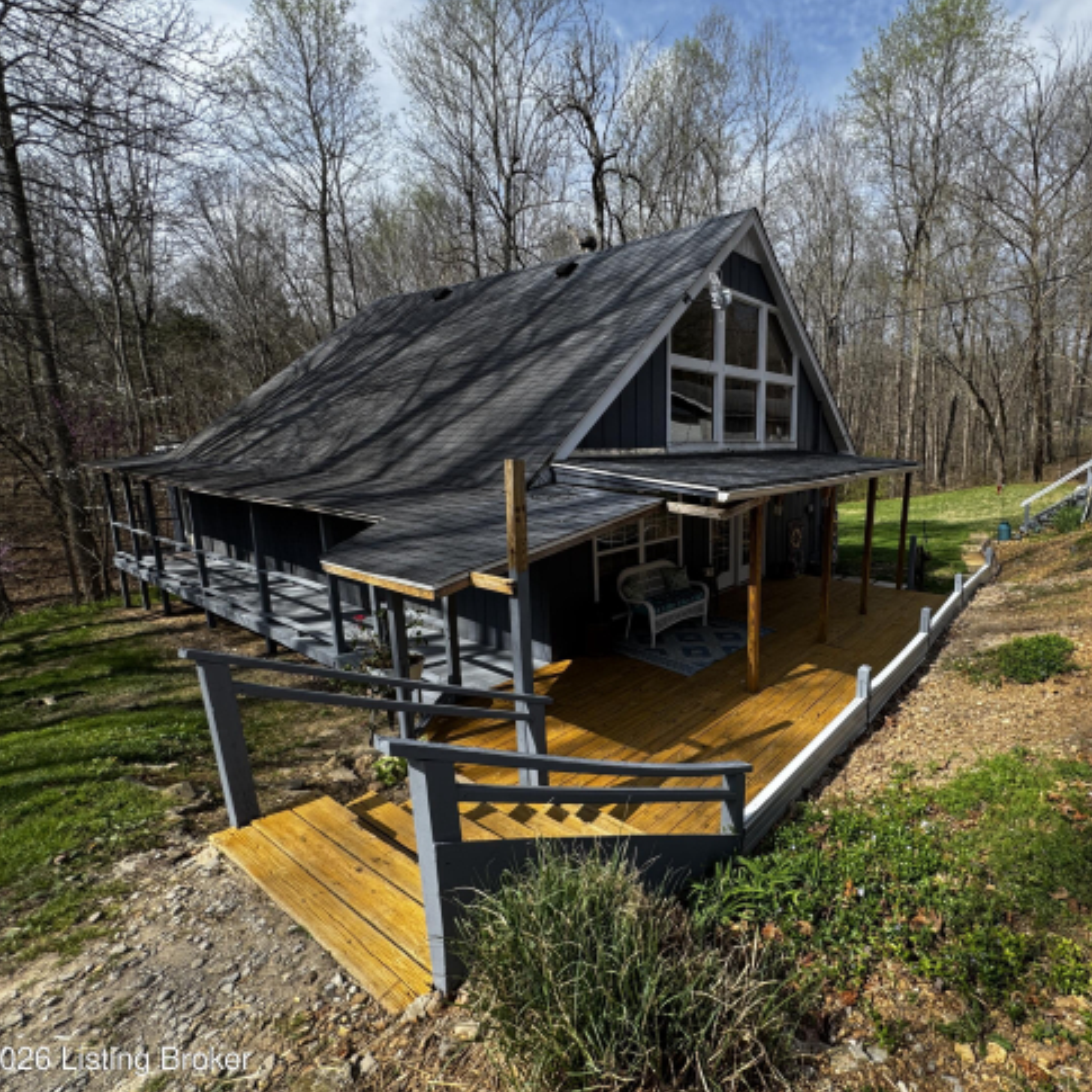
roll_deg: -1.7
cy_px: 547
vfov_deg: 84.0
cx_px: 706
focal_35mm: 17
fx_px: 607
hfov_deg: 81.8
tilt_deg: -11.4
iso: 40
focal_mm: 2.22
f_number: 2.2
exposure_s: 1/879
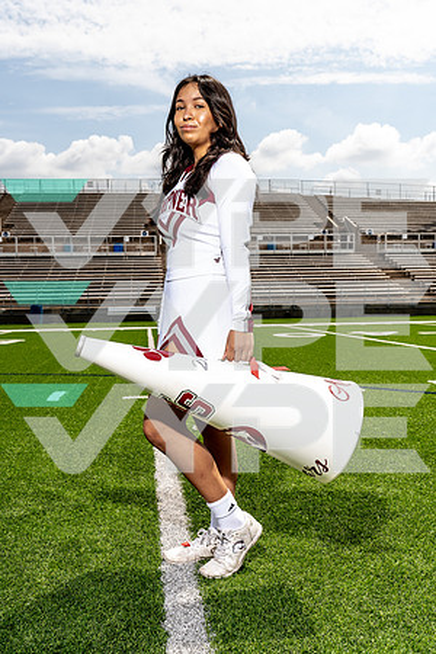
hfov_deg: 35.1
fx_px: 690
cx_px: 218
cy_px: 327
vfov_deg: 50.7
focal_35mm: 38
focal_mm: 38
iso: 100
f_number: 8
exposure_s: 1/250
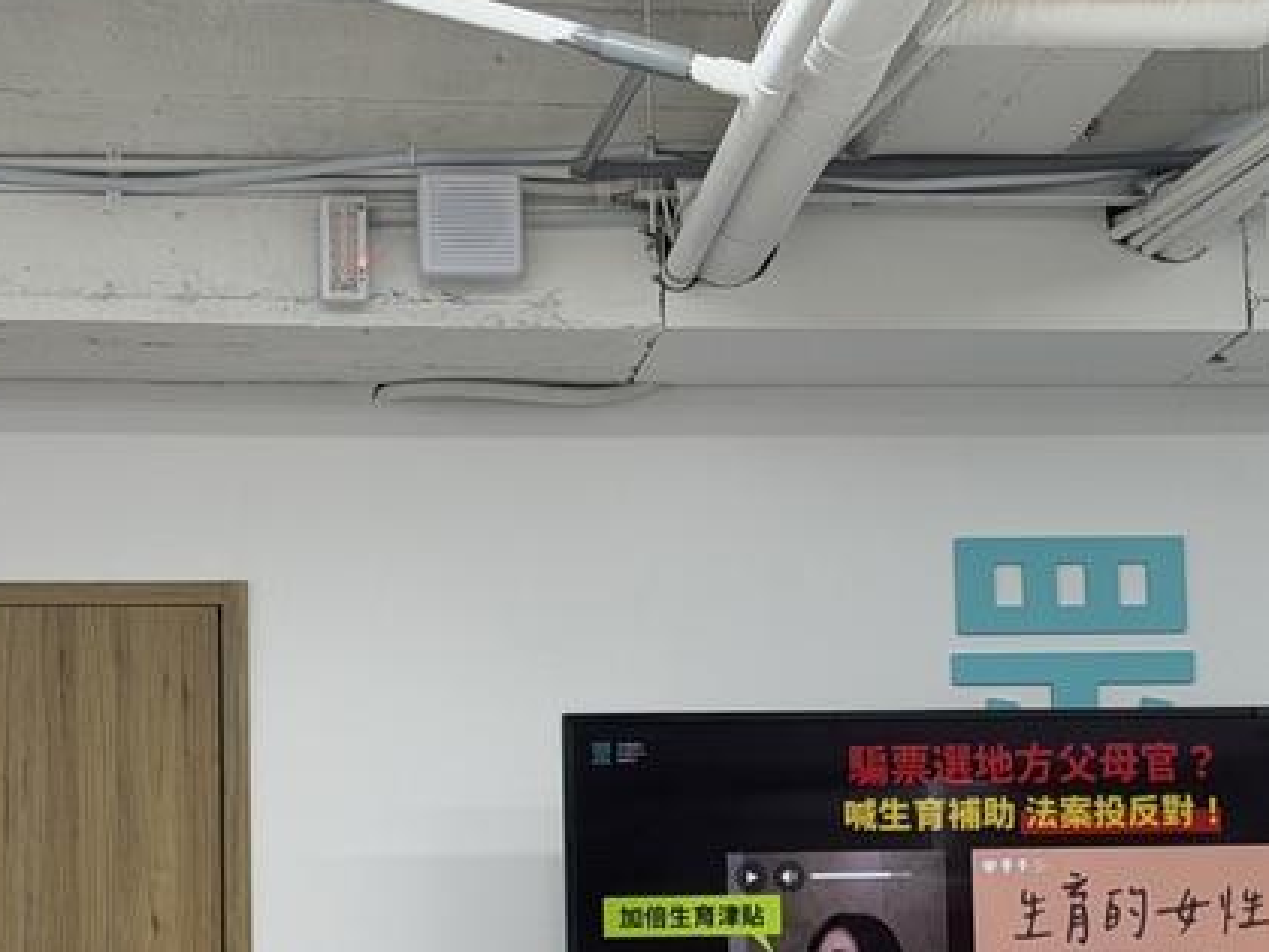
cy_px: 746
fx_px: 4289
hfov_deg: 16.8
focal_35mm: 117
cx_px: 876
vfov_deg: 12.6
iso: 64
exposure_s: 1/60
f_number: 1.78
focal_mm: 6.76
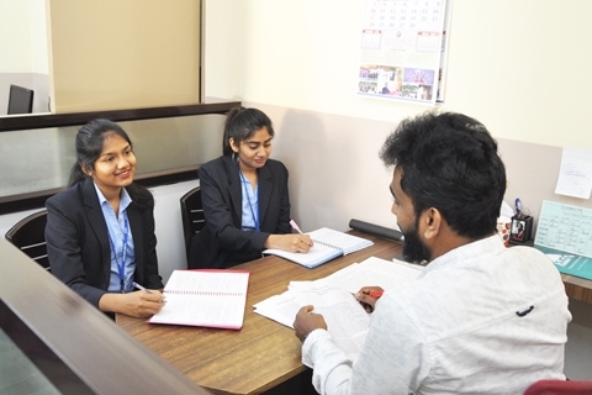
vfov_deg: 47.9
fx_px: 444
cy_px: 198
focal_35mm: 27
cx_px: 296
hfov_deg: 67.4
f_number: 3.5
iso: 800
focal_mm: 18
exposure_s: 1/40
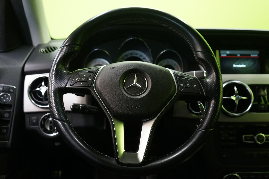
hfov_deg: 61.9
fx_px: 224
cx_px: 134
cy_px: 90
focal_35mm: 30
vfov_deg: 43.6
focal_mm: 30
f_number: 4.5
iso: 1250
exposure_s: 1/20
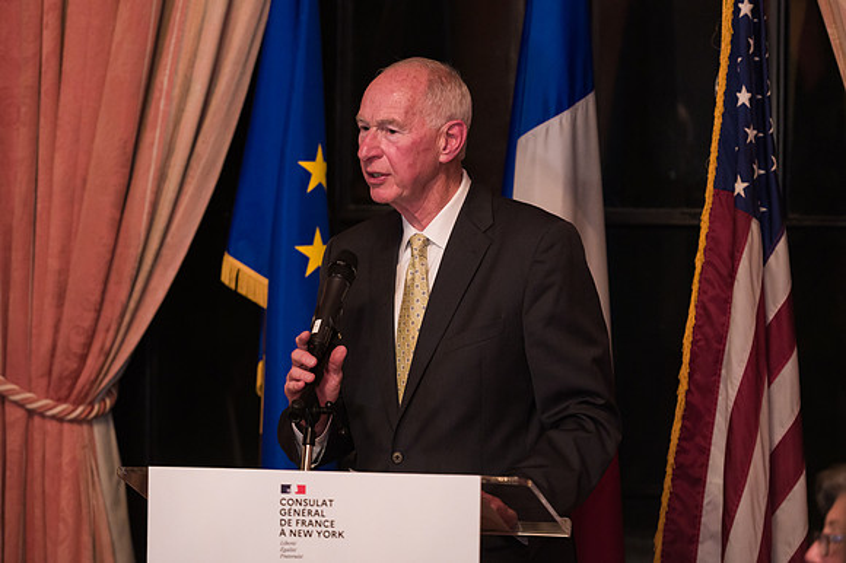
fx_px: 3921
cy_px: 269
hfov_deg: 12.3
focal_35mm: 167
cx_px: 426
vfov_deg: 8.2
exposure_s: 1/200
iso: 3200
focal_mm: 155
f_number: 3.2
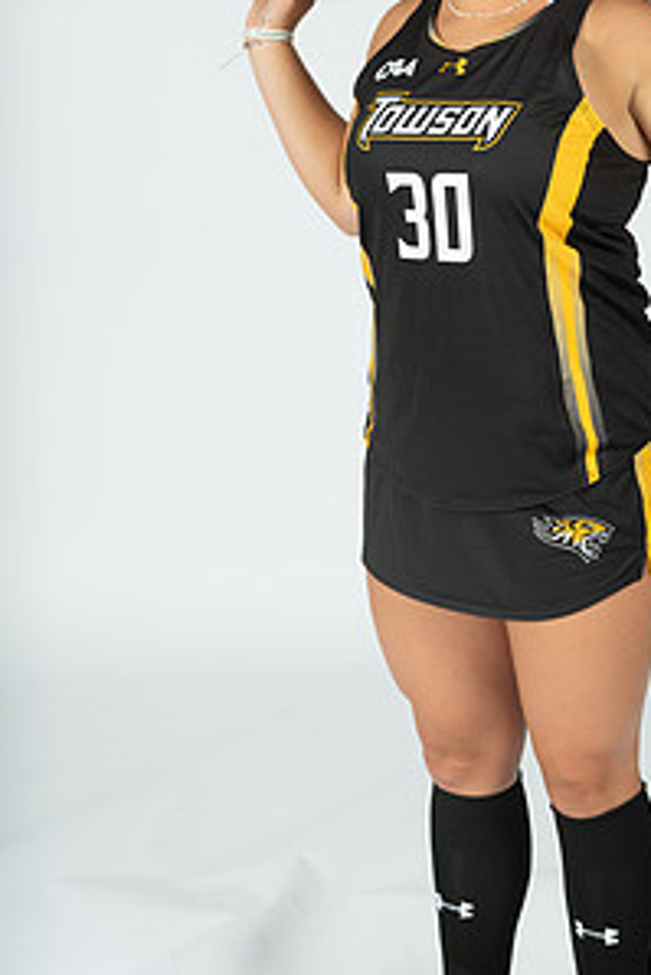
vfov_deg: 24.3
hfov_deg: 16.4
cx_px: 451
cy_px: 288
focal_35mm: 83
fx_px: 2249
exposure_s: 1/200
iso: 160
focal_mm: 55
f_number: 11
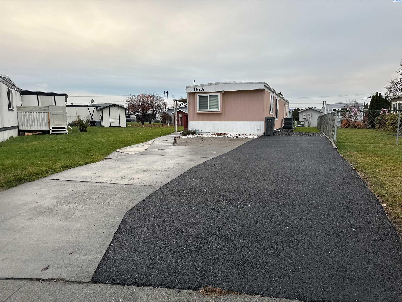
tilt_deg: -6.1
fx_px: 279
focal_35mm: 24
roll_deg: +0.5
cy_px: 151
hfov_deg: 71.6
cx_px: 201
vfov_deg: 56.8
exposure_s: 1/121
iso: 100
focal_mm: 6.86
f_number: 1.78
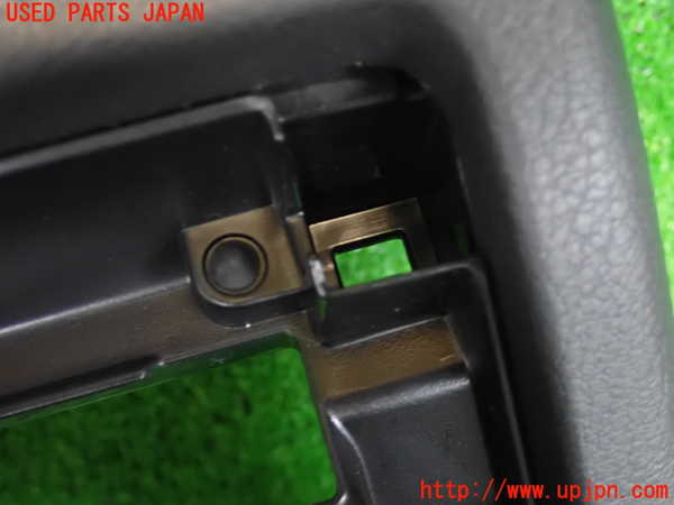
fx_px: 1051
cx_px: 337
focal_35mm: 54
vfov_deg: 27.0
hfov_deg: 35.5
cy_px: 252
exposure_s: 1/13
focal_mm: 9.65
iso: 1600
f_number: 3.3
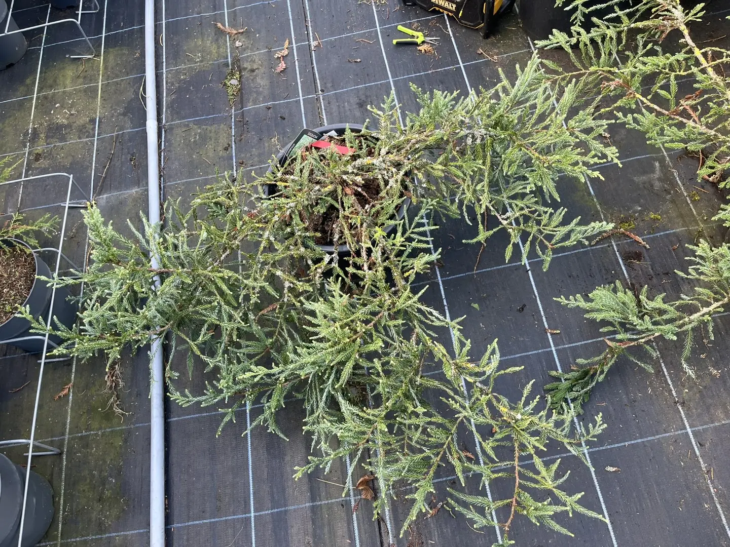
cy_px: 274
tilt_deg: -62.0
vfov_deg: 53.1
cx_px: 365
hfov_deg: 67.3
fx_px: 548
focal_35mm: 26
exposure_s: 1/121
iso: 50
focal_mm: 5.1
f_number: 1.6
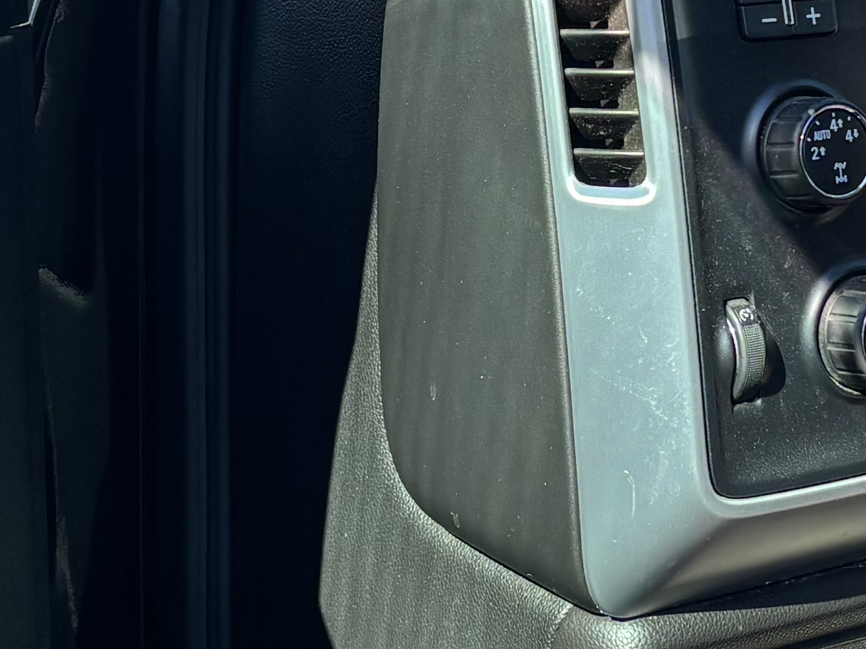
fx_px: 2776
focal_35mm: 111
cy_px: 65
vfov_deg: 13.2
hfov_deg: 17.6
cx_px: 675
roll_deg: +0.0
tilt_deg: -11.8
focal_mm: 5.96
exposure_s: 1/562
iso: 50
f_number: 1.6
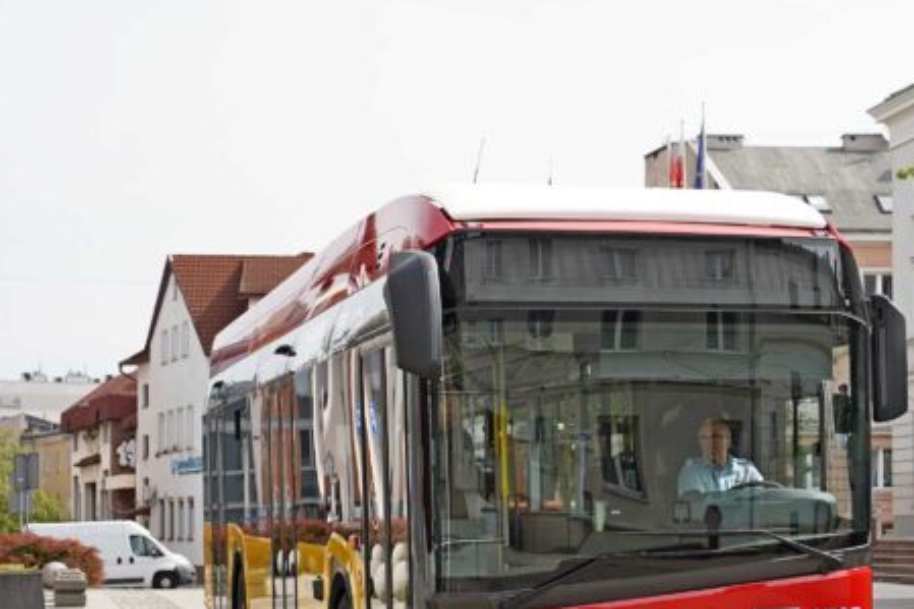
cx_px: 660
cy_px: 498
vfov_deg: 17.5
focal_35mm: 77
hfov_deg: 26.1
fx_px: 1954
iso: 100
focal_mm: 45
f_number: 2.8
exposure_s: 1/1000
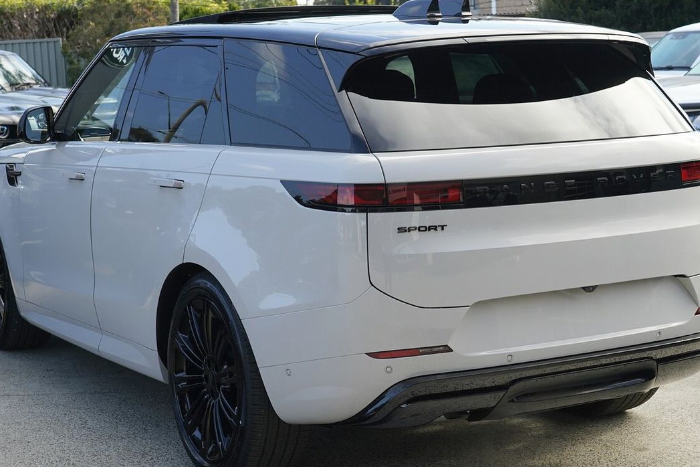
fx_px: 1069
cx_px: 349
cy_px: 244
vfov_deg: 24.6
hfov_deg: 36.2
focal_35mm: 55
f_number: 7.1
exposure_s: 1/200
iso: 1000
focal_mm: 48
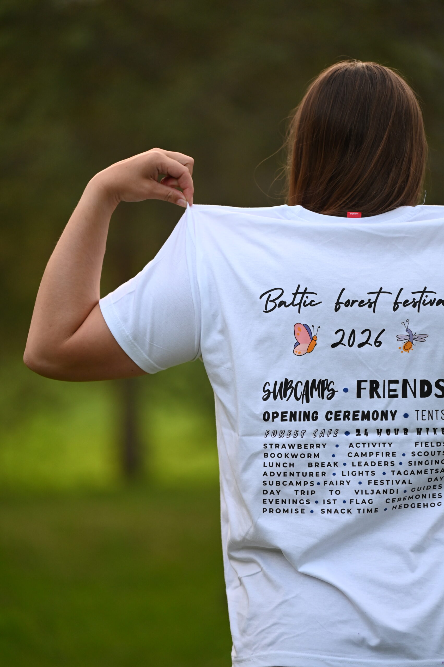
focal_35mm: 200
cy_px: 334
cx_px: 222
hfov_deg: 6.9
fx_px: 3705
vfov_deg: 10.3
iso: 1600
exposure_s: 1/800
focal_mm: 200
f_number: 2.8
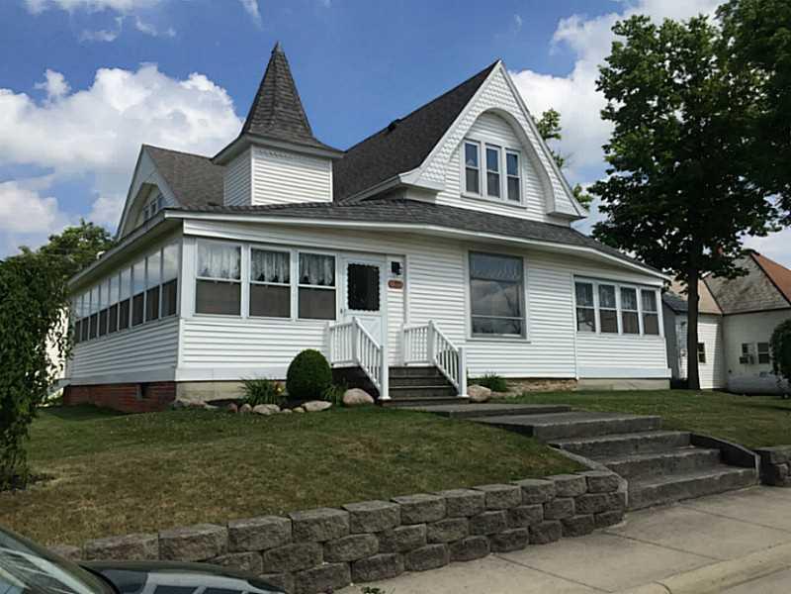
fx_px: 663
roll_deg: -0.5
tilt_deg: +9.0
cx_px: 396
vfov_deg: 48.2
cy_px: 297
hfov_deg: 61.7
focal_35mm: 29
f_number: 2.2
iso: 32
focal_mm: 4.15
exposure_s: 1/3300
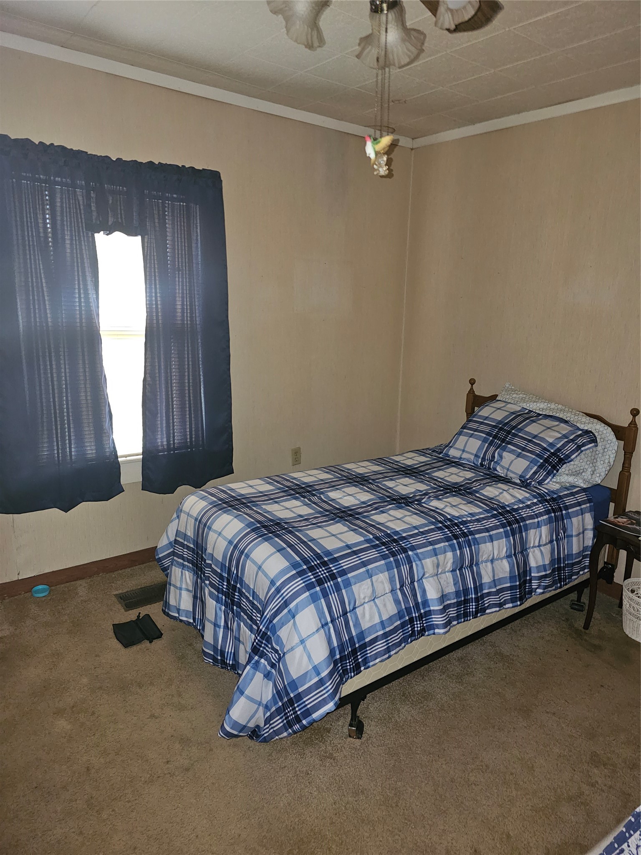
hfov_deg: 58.9
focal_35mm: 23
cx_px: 320
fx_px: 568
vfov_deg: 73.9
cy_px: 428
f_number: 1.7
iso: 160
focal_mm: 6.3
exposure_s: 1/9.99
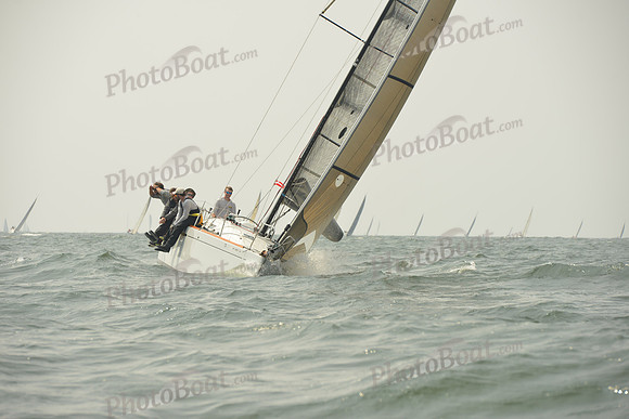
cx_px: 314
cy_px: 210
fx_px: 3495
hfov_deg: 10.3
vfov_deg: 6.9
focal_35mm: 200
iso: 320
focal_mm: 200
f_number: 9
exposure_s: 1/1250
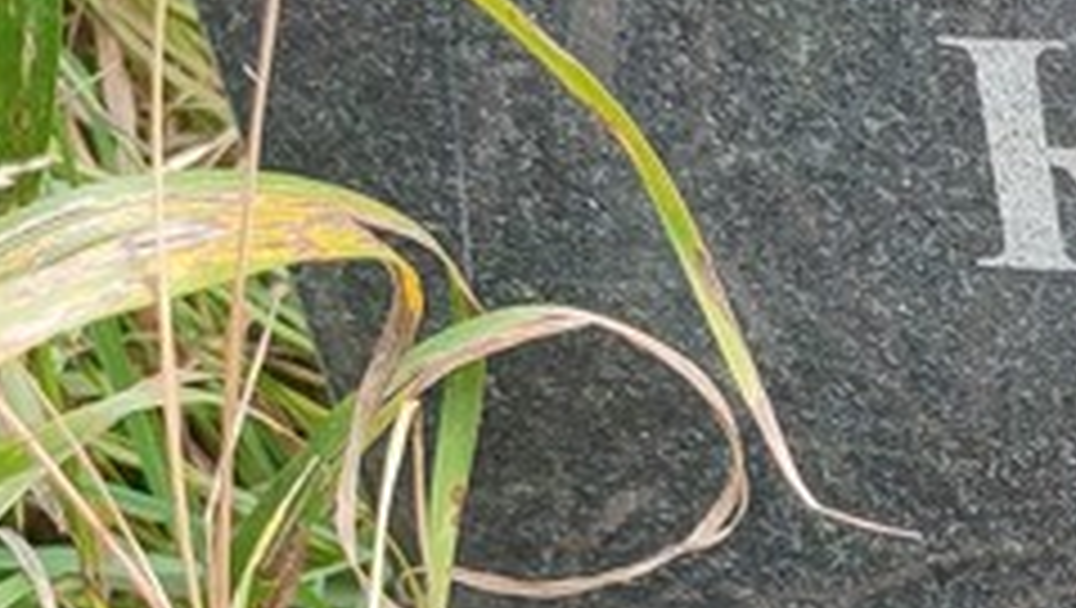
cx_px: 1423
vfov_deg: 13.2
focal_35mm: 91
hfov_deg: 21.1
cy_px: 581
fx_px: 2599
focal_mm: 6.04
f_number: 1.9
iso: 83
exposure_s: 1/100
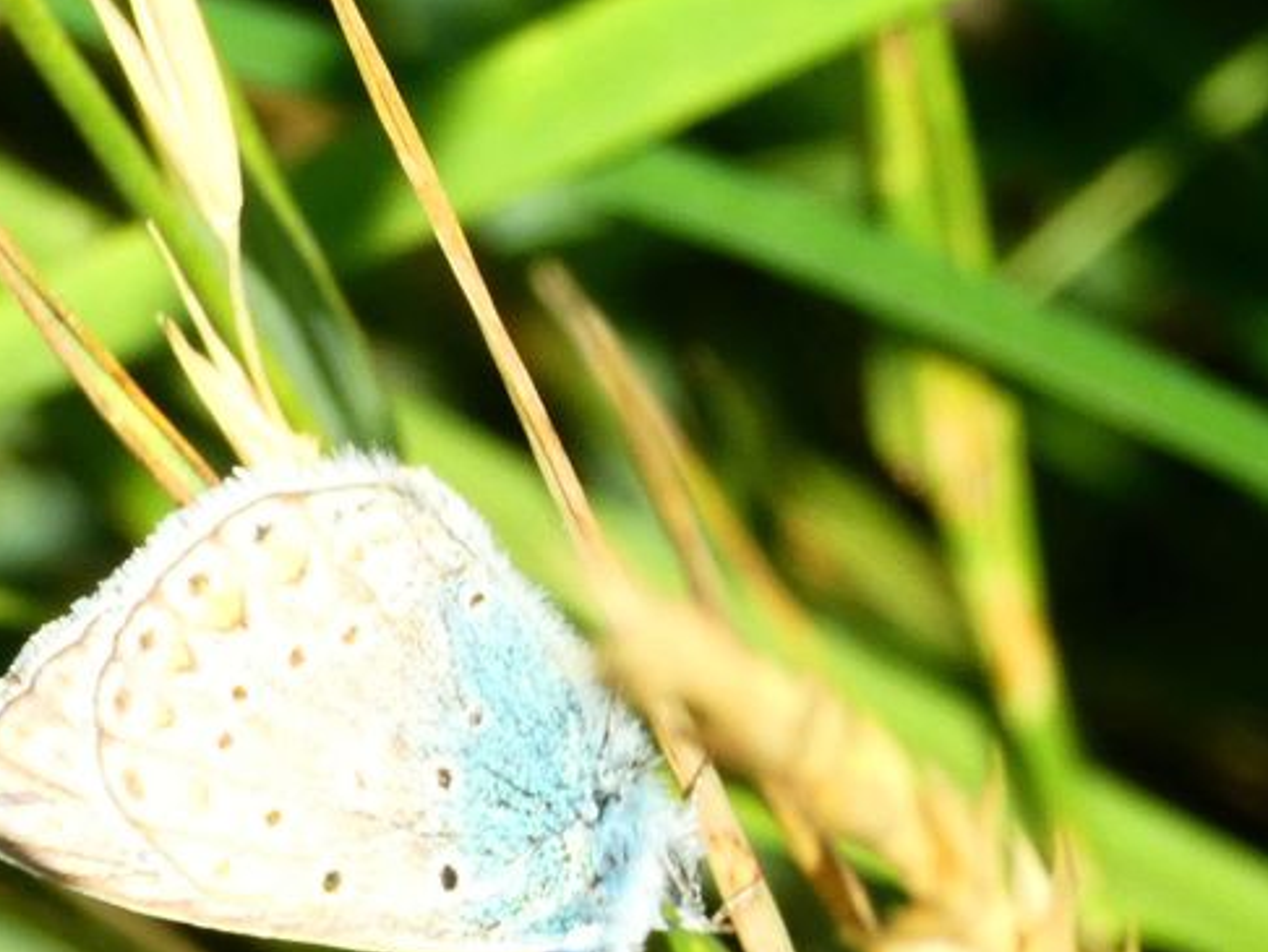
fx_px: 9455
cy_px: 728
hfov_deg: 7.7
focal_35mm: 258
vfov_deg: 5.8
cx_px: 466
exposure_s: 1/80
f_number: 5.4
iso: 80
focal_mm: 26.3
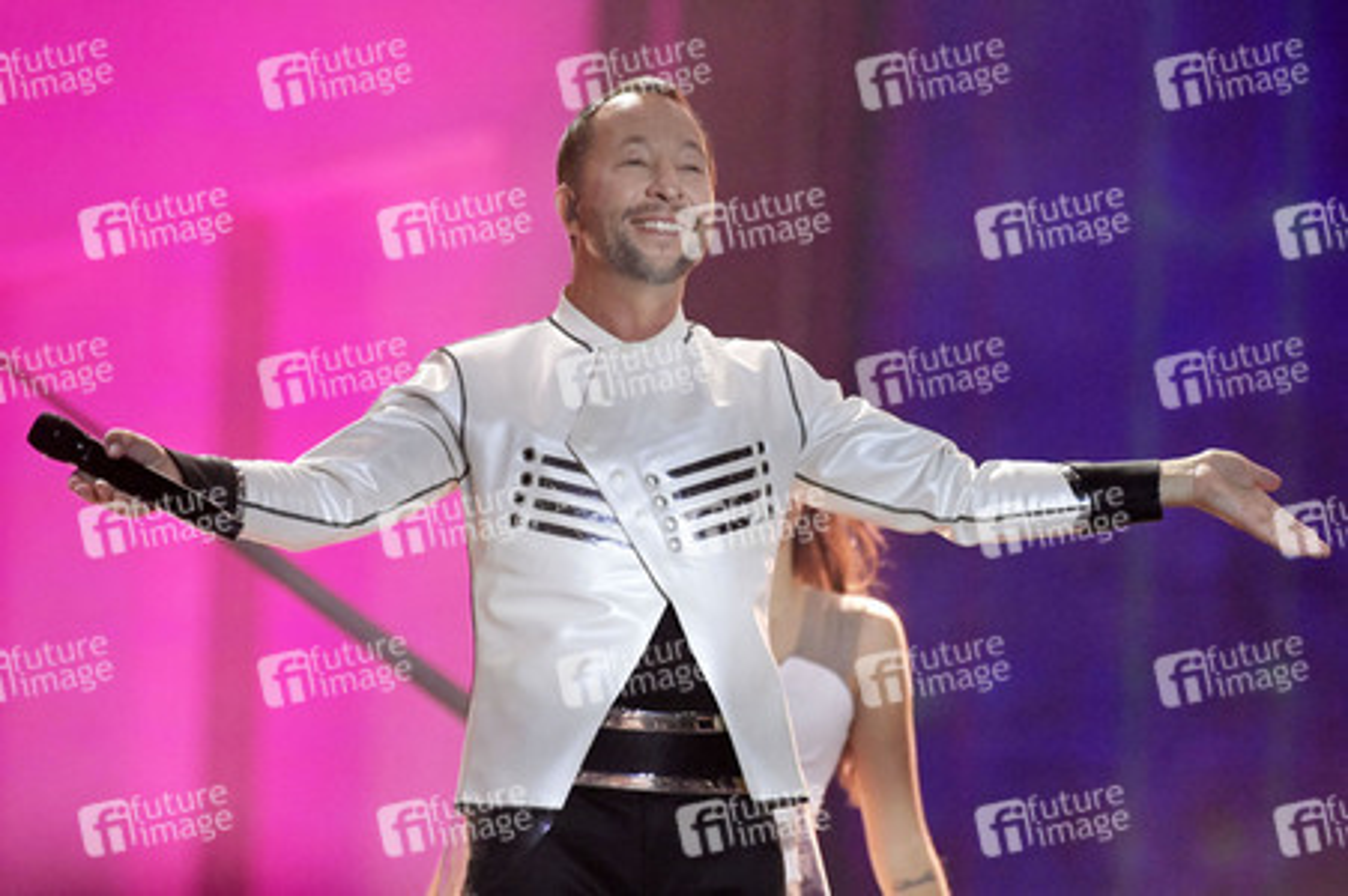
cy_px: 448
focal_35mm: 410
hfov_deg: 5.0
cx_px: 674
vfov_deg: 3.3
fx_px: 15341
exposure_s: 1/2000
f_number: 5.6
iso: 12800
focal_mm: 410
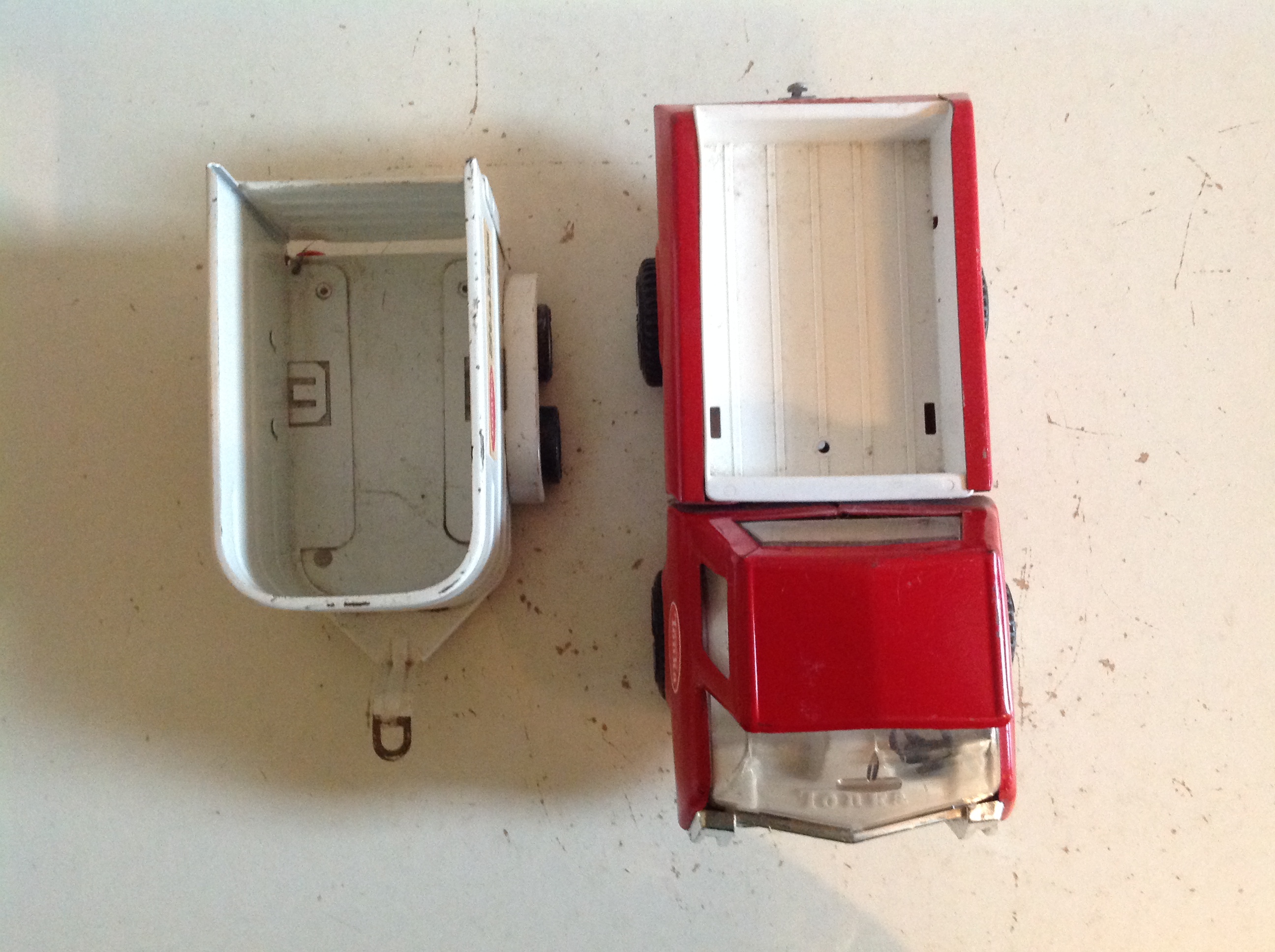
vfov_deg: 40.6
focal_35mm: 35
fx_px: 1287
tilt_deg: -83.1
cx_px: 638
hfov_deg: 52.7
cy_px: 476
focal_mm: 4.28
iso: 400
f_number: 2.4
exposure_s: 1/15
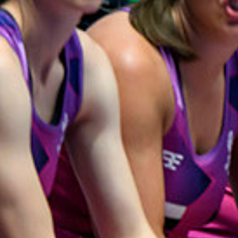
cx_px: 613
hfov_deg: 1.9
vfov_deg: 1.9
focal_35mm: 937
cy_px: -106
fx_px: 7289
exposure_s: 1/1250
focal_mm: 200
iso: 4000
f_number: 3.2
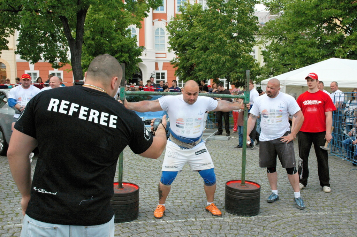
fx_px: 357
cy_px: 118
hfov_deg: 53.2
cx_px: 178
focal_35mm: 36
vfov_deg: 36.8
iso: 500
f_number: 10
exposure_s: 1/400
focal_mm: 24
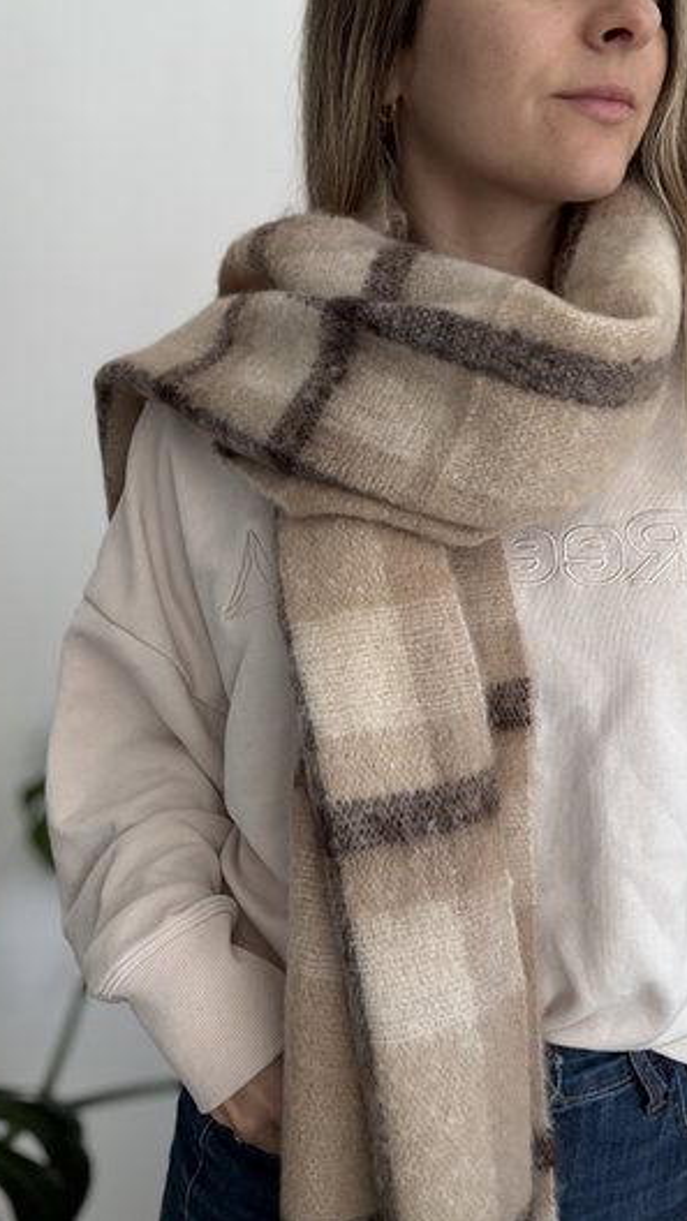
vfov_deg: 59.5
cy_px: 609
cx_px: 322
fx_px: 1069
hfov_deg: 35.6
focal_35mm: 33
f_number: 1.9
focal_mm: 2.69
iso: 80
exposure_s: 1/116
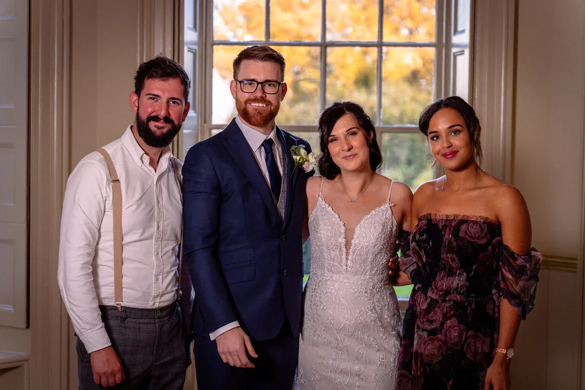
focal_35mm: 69
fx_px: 1121
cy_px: 195
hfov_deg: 29.2
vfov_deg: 19.7
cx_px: 292
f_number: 2.8
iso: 1000
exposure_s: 1/200
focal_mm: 69
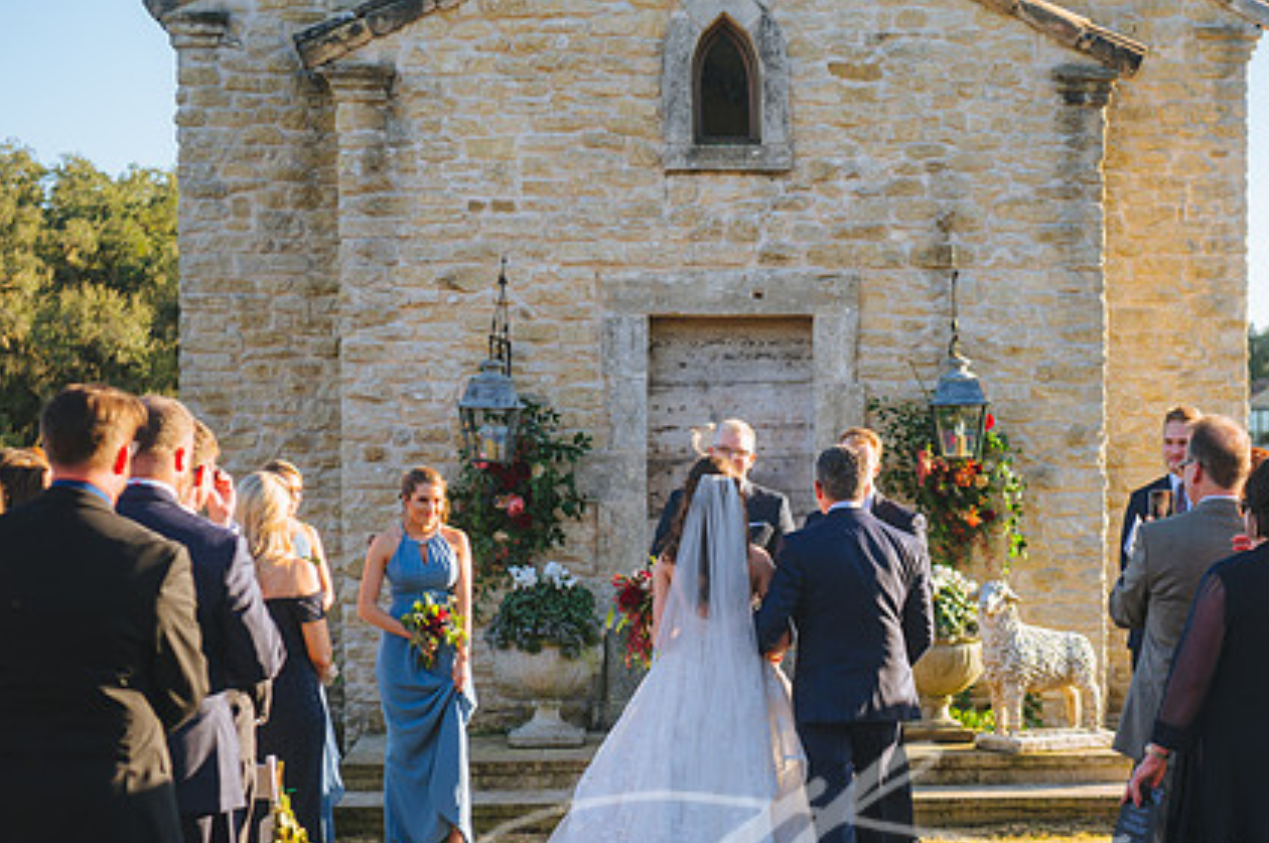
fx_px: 2570
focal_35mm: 73
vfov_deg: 18.6
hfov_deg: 27.7
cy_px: 571
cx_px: 775
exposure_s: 1/640
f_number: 3.5
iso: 100
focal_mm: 52
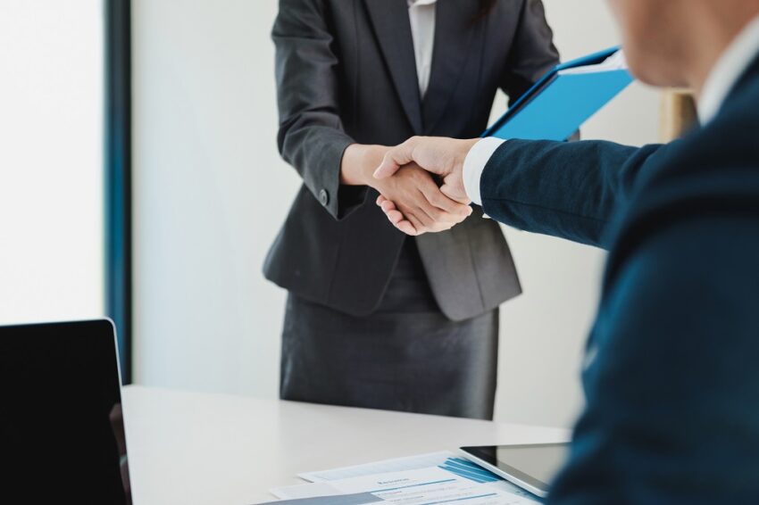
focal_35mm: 53
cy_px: 252
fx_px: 1117
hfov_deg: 37.5
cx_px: 380
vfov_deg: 25.5
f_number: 2
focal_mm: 35
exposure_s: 1/250
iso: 200
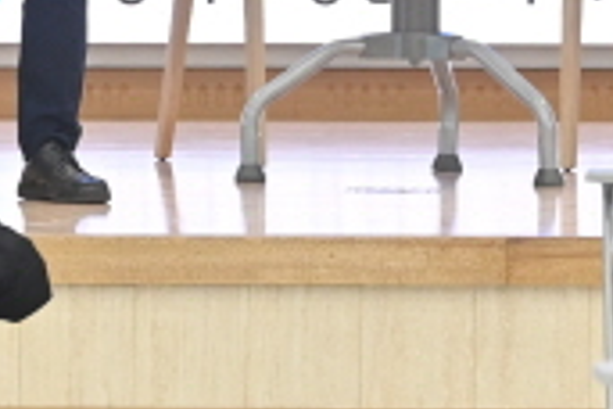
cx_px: 237
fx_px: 9416
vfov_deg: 2.5
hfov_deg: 3.7
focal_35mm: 553
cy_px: -330
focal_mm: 135
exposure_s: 1/200
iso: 2500
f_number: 5
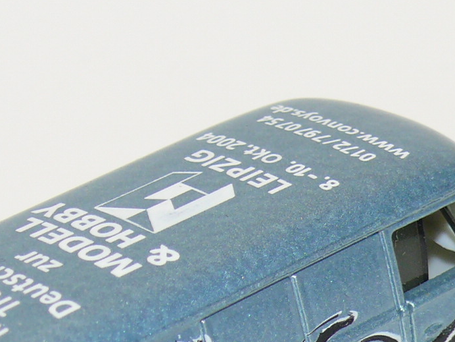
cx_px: 218
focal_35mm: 236
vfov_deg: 6.3
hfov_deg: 8.4
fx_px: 3102
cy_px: 382
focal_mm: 13.4
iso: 100
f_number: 4
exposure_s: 1/30
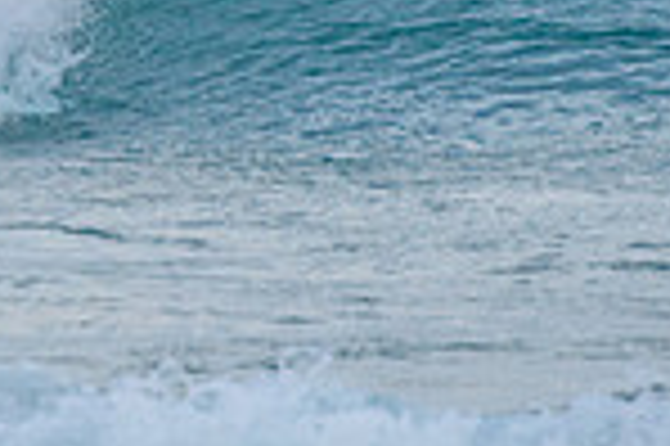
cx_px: 126
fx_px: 44617
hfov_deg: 0.9
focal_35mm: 2400
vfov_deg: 0.6
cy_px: -182
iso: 800
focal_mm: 400
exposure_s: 1/1600
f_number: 5.6
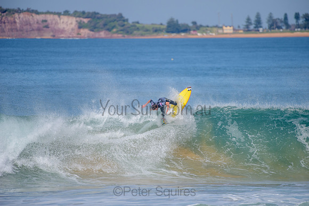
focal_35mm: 500
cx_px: 154
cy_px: 103
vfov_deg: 2.8
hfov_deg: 4.1
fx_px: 4292
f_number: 5.6
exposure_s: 1/2000
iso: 160
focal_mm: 500
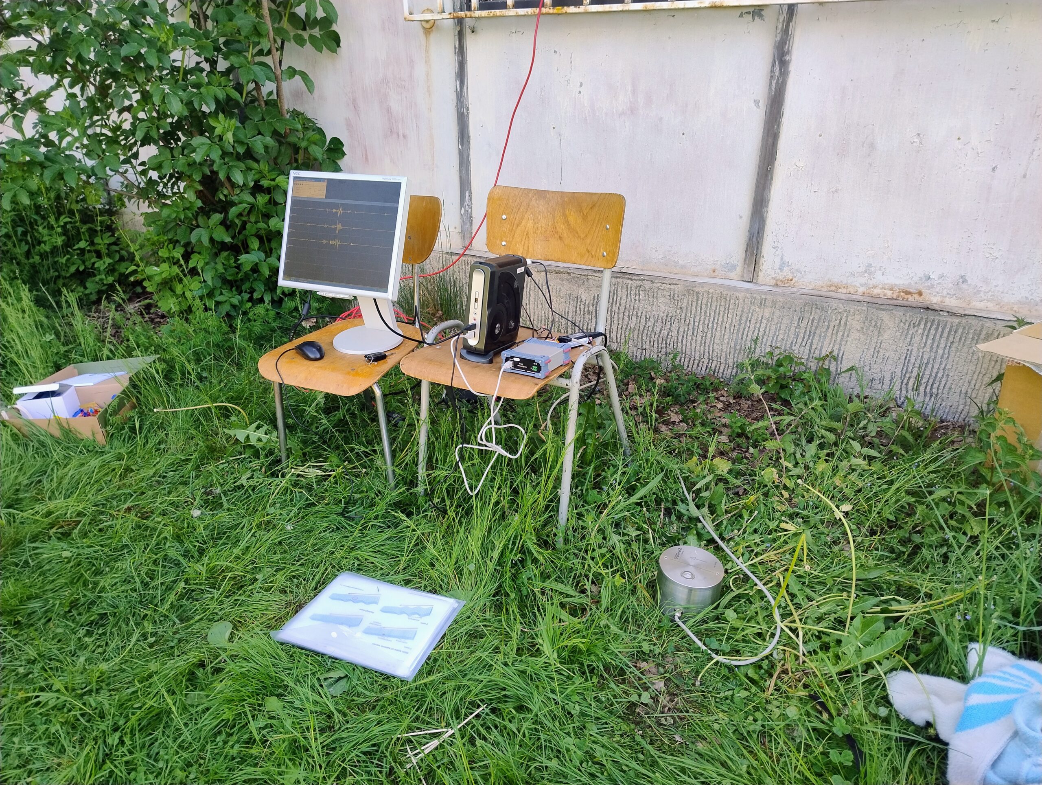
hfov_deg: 71.5
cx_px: 521
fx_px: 724
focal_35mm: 24
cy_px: 392
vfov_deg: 56.9
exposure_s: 1/100
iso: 163
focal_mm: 5.56
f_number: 1.8
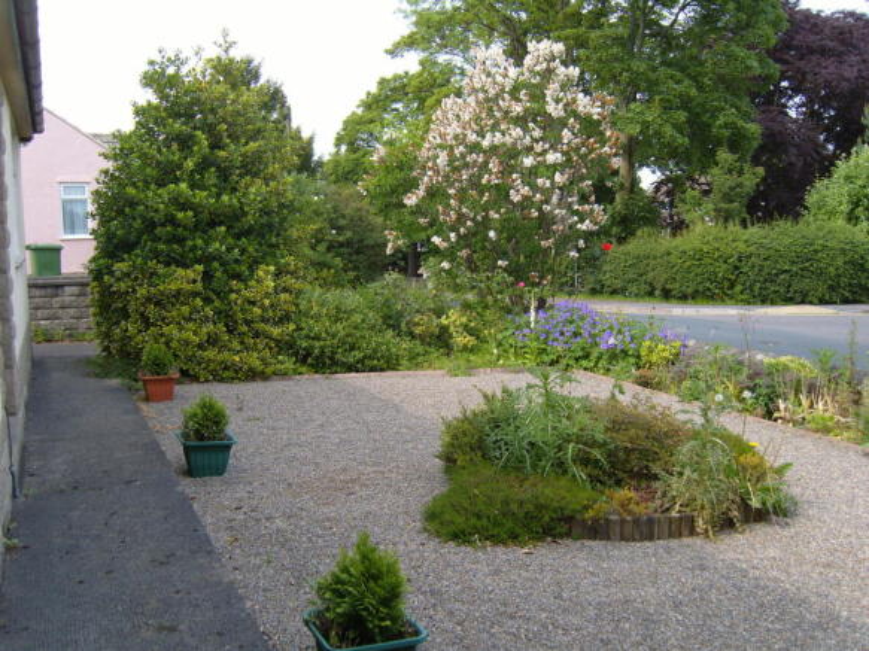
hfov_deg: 52.6
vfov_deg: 40.7
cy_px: 326
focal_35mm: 35
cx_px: 434
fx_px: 878
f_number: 2.8
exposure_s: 1/350
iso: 80
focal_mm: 7.4
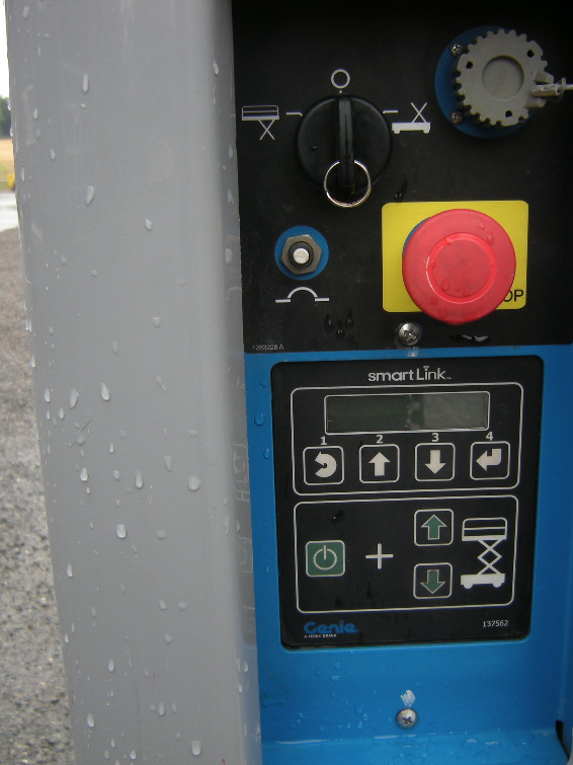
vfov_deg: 49.0
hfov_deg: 37.7
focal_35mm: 38
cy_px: 383
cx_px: 323
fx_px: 839
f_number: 2.8
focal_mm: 4.7
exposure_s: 1/238
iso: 64
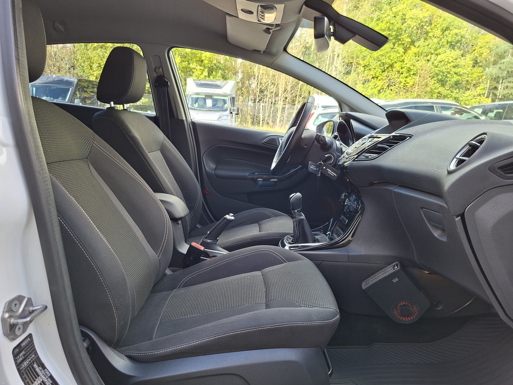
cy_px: 192
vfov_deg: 58.9
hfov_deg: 73.9
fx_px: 341
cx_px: 256
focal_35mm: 23
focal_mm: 5.54
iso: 64
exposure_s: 1/100
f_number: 1.8
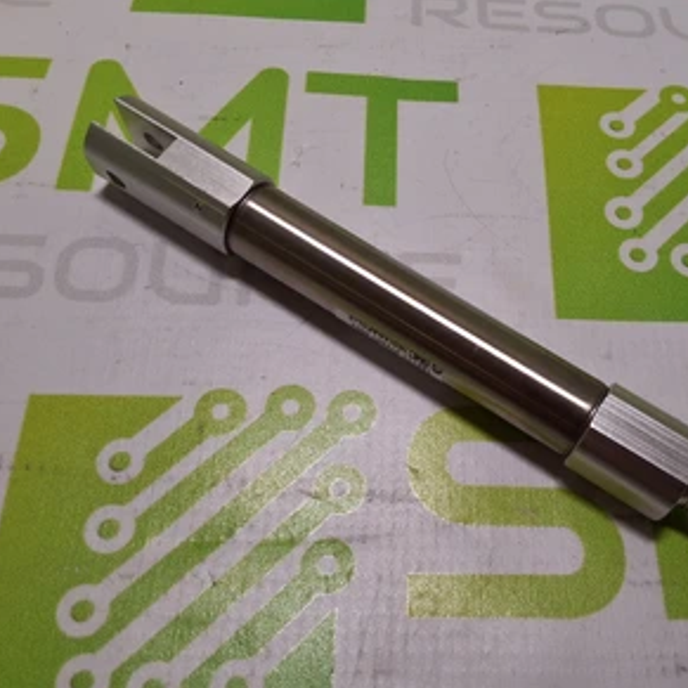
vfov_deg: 48.4
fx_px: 765
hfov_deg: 47.9
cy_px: 352
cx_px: 435
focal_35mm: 34
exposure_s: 1/135
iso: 32
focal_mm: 2.91
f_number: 1.9
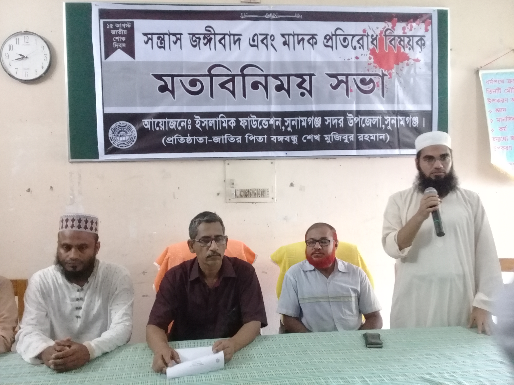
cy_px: 192
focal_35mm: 31
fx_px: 460
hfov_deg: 58.4
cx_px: 257
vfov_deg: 45.4
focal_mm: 3.3
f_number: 2.2
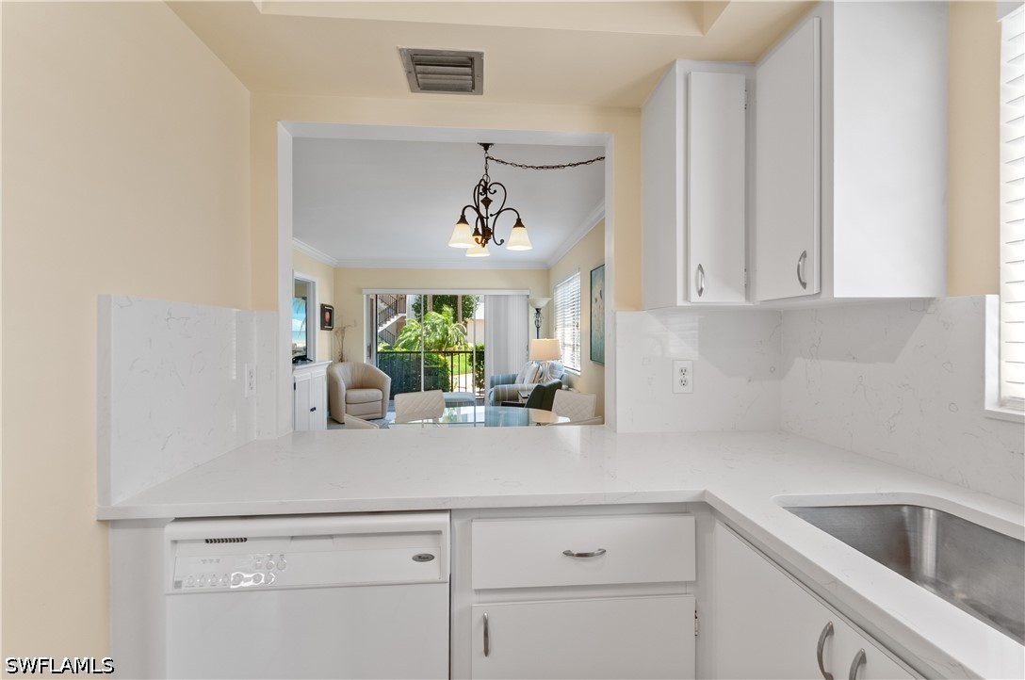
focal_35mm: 15
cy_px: 340
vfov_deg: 77.1
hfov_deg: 100.5
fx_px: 426
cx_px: 512
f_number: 8
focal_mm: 10
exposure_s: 1/15
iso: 200
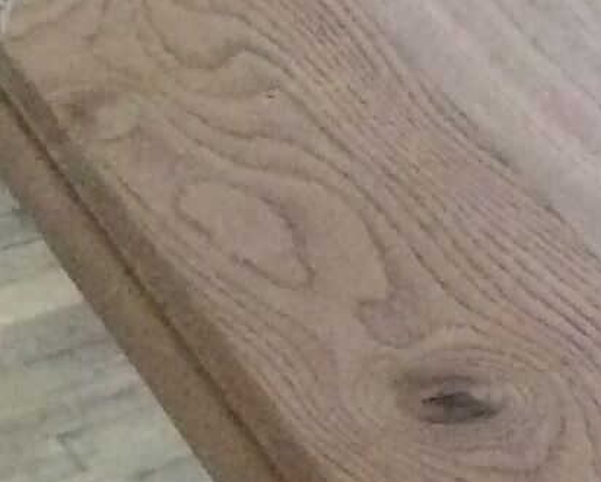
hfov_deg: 7.1
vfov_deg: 6.7
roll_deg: +0.9
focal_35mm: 224
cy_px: 922
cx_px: 2147
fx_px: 3986
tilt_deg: -37.9
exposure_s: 1/33
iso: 320
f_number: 2.2
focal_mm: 4.15
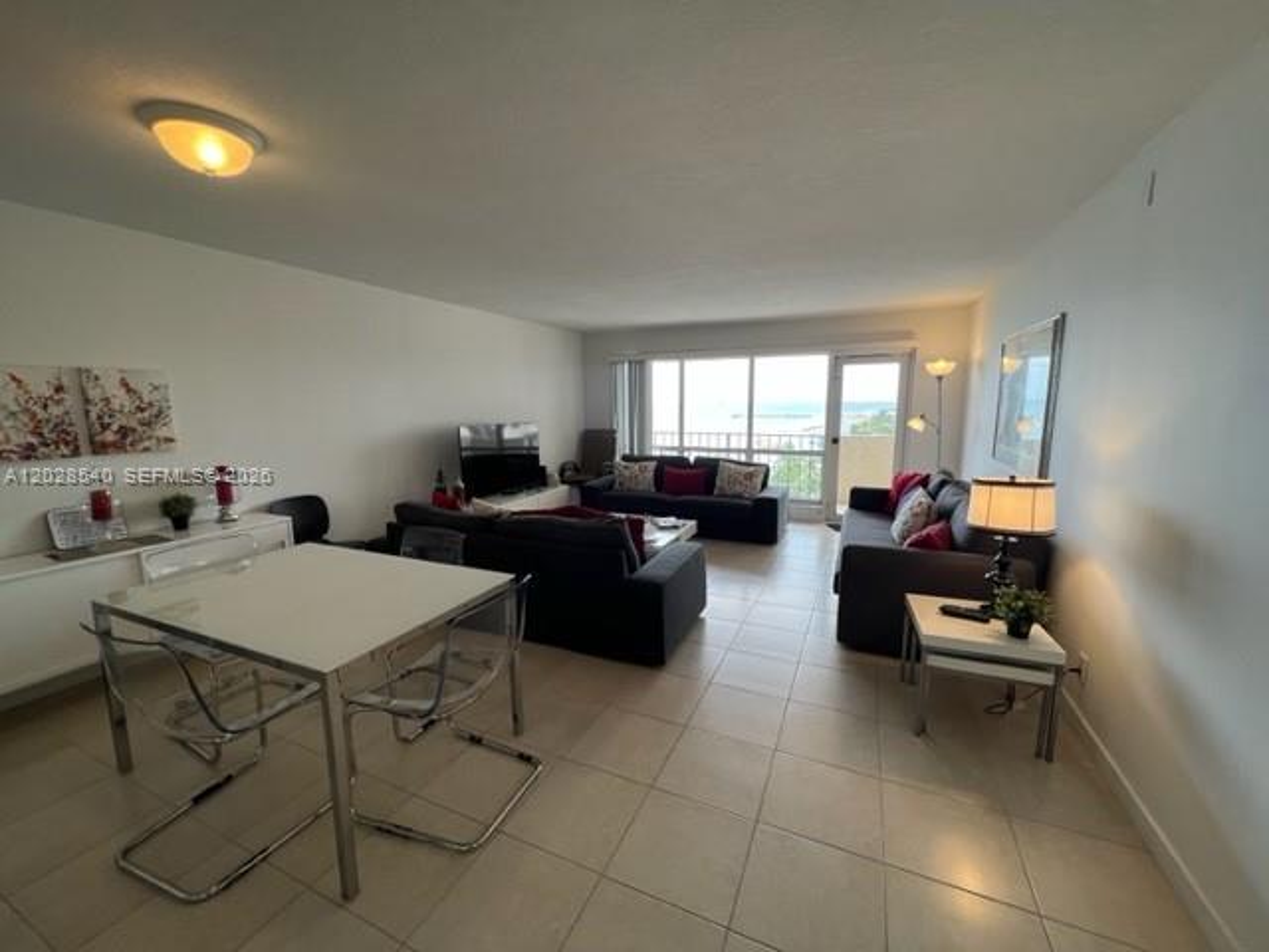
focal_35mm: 13
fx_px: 477
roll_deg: +1.0
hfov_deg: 106.2
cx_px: 634
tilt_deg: -8.5
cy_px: 476
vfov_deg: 89.9
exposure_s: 1/120
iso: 50
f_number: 1.8
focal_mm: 1.57
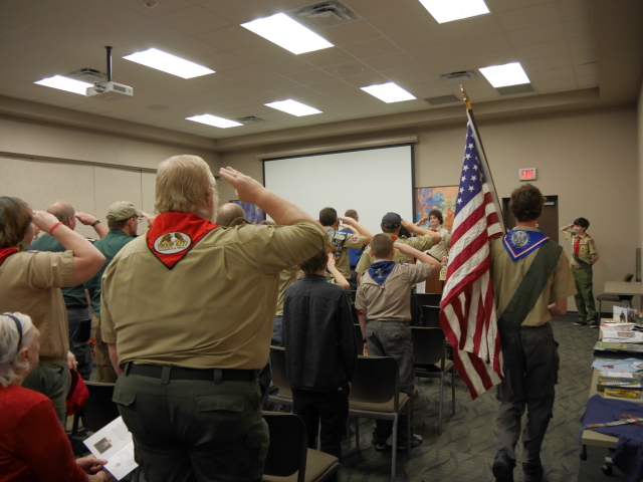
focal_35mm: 28
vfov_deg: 49.7
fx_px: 520
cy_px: 241
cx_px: 322
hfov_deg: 63.4
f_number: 3.5
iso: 1600
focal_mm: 14
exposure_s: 1/125
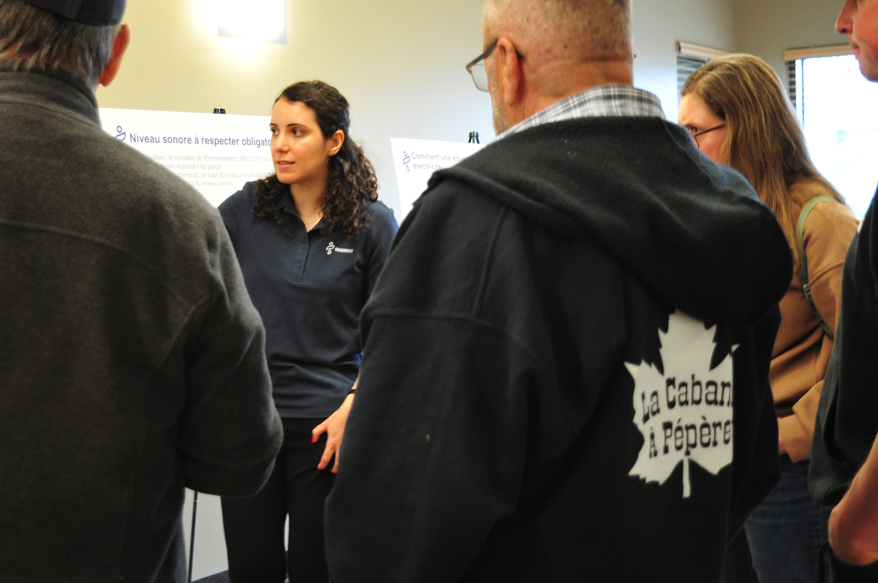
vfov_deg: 26.5
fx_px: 1233
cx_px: 367
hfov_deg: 39.1
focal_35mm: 51
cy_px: 227
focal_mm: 27
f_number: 4
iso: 640
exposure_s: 1/20
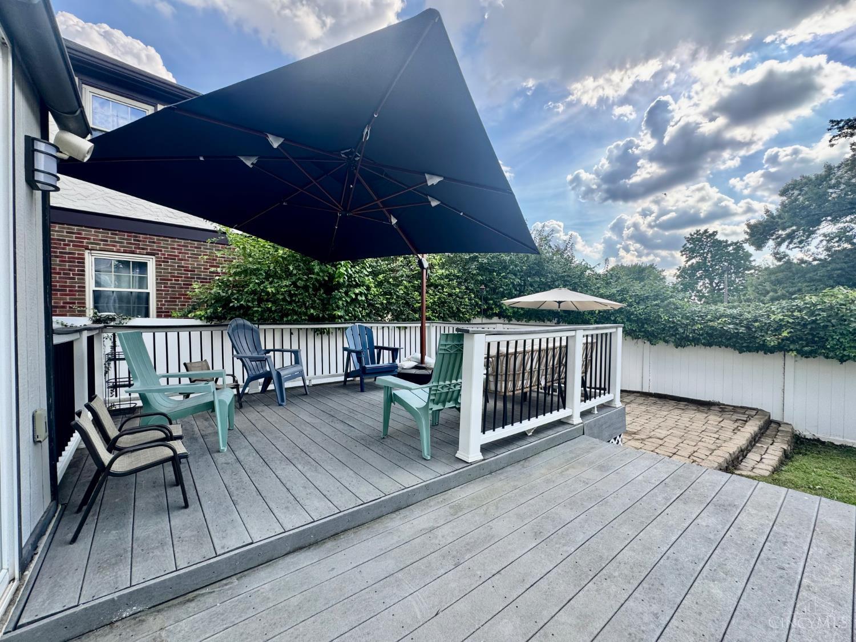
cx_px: 428
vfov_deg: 85.7
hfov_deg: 102.1
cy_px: 321
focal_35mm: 14
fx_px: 346
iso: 40
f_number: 2.2
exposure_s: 1/343
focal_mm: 2.22
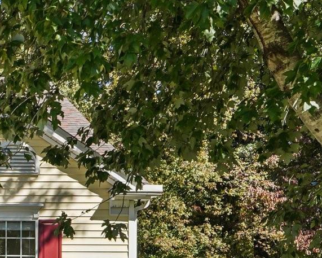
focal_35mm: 101
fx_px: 963
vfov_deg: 14.8
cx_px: -204
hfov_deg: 16.7
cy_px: 295
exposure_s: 1/60
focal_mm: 20
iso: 100
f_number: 8
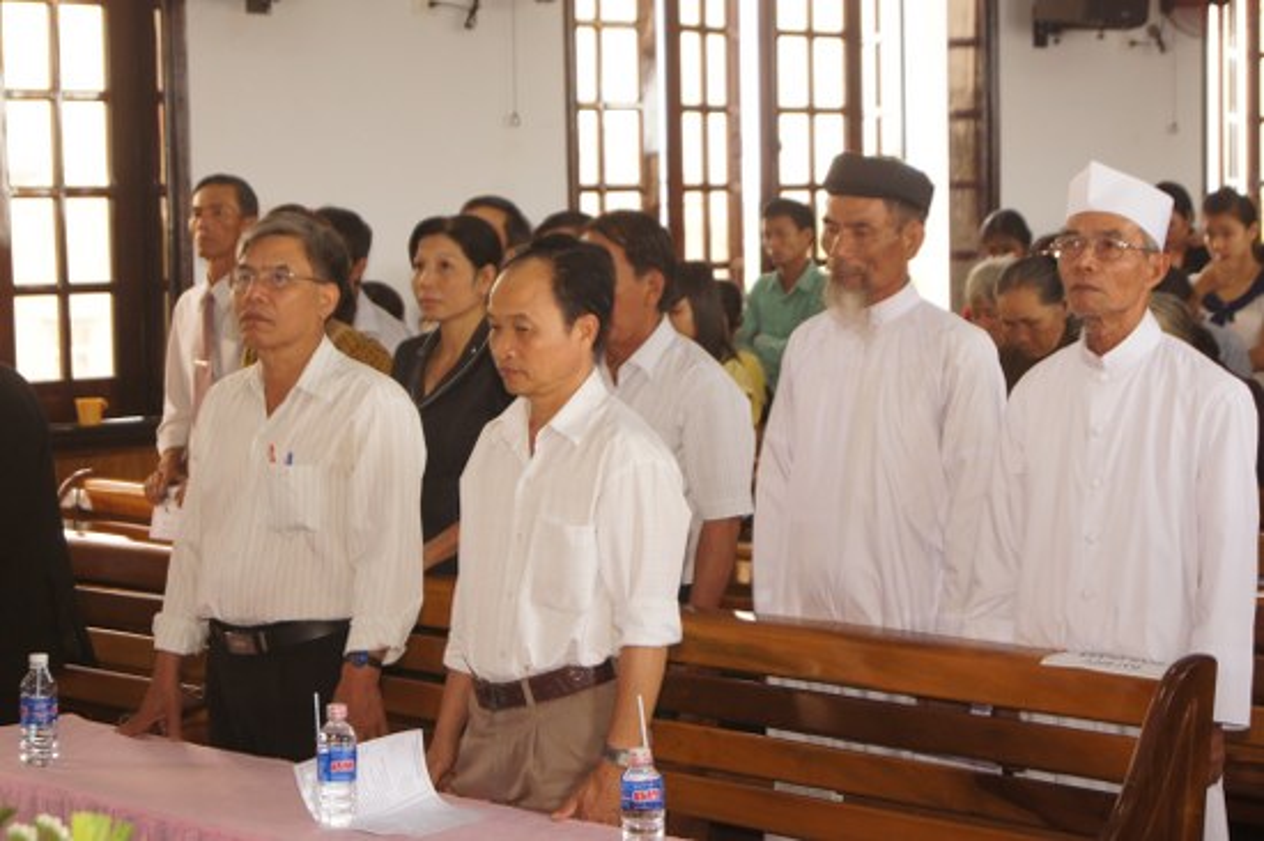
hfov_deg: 24.6
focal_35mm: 82
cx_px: 632
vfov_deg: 16.5
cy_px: 420
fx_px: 2895
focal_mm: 55
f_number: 5.6
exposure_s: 1/40
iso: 200
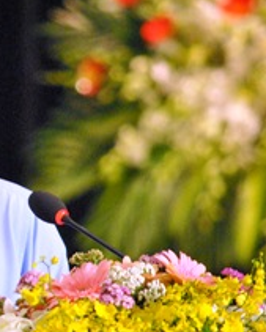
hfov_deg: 1.5
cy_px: 207
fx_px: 9853
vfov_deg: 1.9
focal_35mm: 1002
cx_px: -46
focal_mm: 300
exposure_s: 1/125
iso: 1600
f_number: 5.6
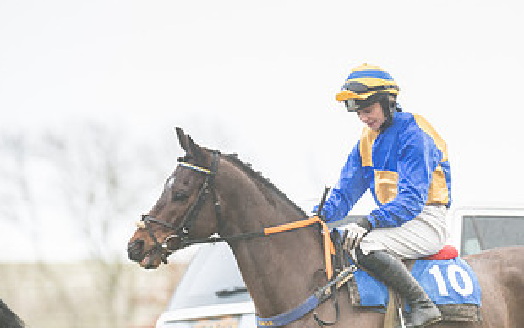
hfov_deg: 3.5
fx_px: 8557
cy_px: 276
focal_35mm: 599
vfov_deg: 2.2
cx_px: 322
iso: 400
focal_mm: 270
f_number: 4
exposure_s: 1/200
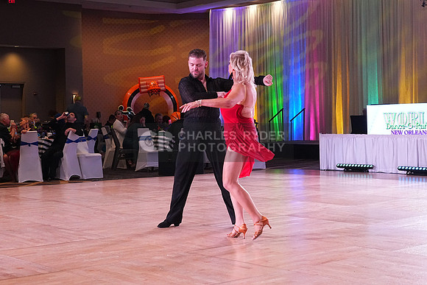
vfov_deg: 21.3
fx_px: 759
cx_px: 214
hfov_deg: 31.4
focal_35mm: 64
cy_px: 142
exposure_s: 1/400
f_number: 5.6
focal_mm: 43
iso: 4000
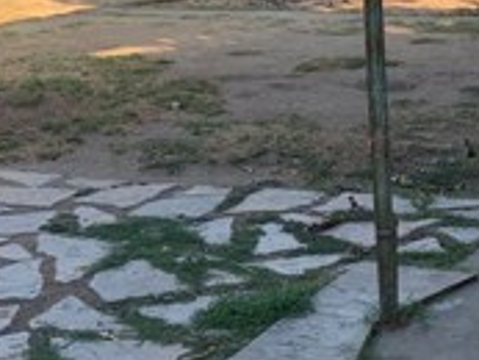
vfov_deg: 15.4
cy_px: 163
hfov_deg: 20.4
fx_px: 1329
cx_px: 230
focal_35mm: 96
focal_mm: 4.25
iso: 25
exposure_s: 1/448
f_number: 1.8
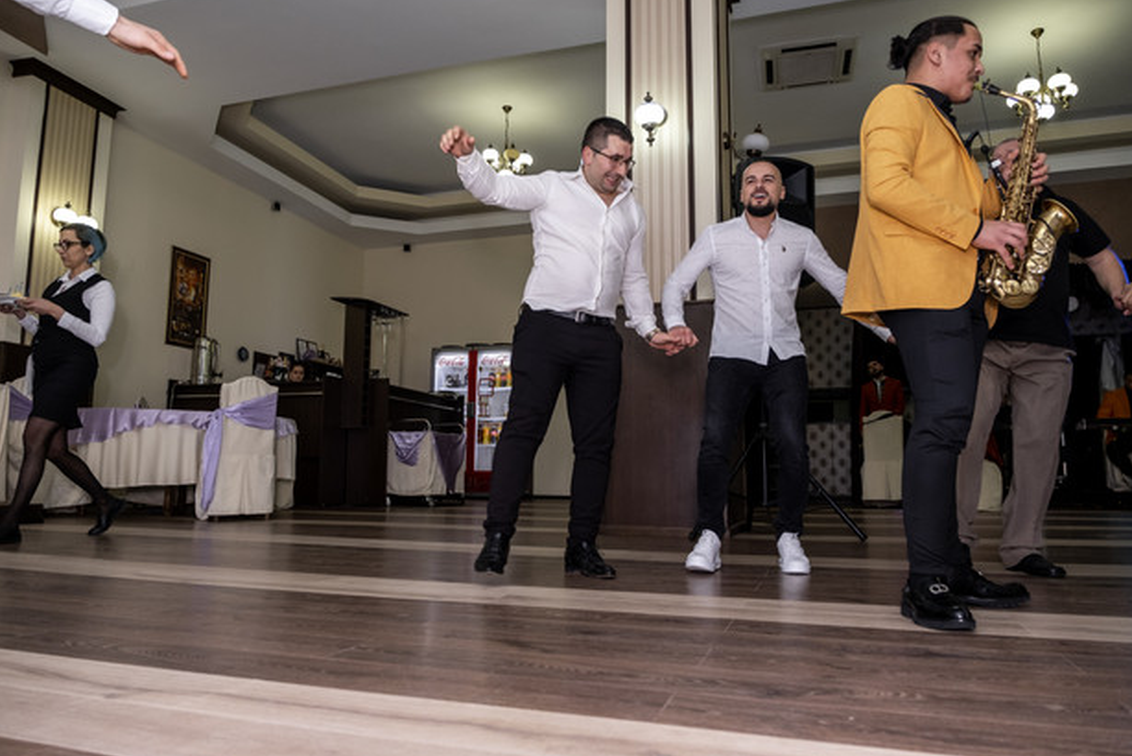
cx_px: 560
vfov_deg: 51.3
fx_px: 786
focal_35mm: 25
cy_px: 366
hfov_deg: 71.5
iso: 1000
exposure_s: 1/160
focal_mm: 16
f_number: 2.8
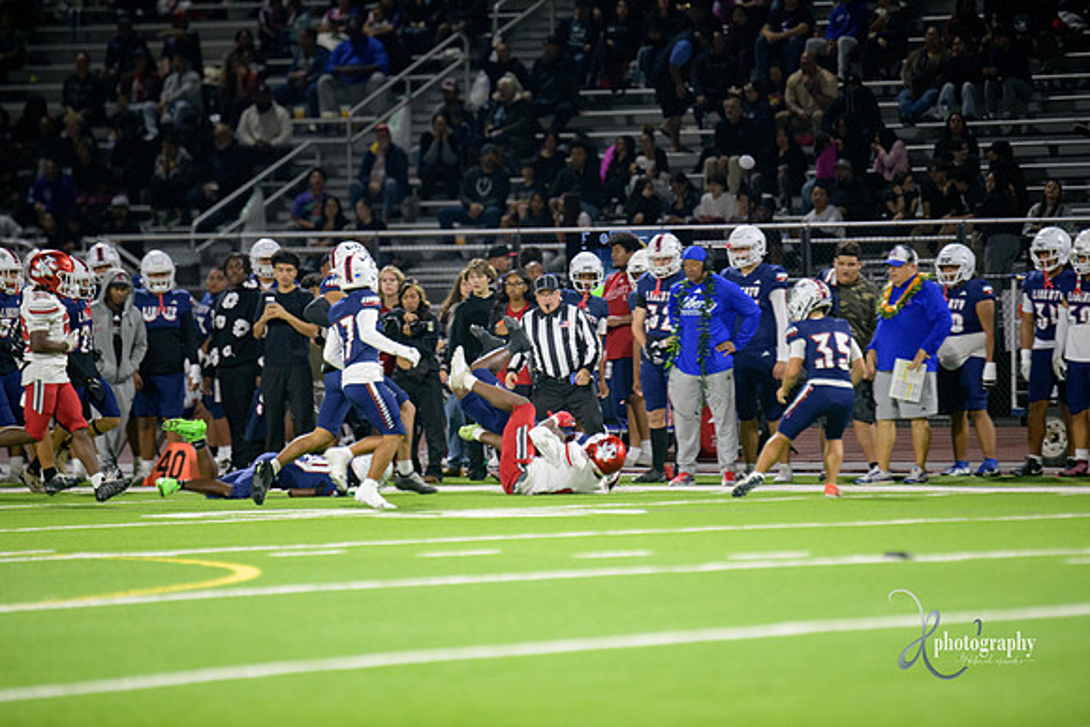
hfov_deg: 6.9
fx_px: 9085
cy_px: 364
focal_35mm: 300
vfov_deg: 4.6
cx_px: 545
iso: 2000
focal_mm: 300
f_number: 2.8
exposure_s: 1/250
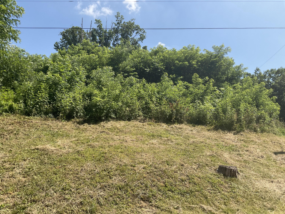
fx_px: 239
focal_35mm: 29
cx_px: 142
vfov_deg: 48.2
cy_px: 107
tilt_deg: +8.6
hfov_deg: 61.7
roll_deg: +1.0
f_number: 1.8
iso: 16
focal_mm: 3
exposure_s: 1/1377
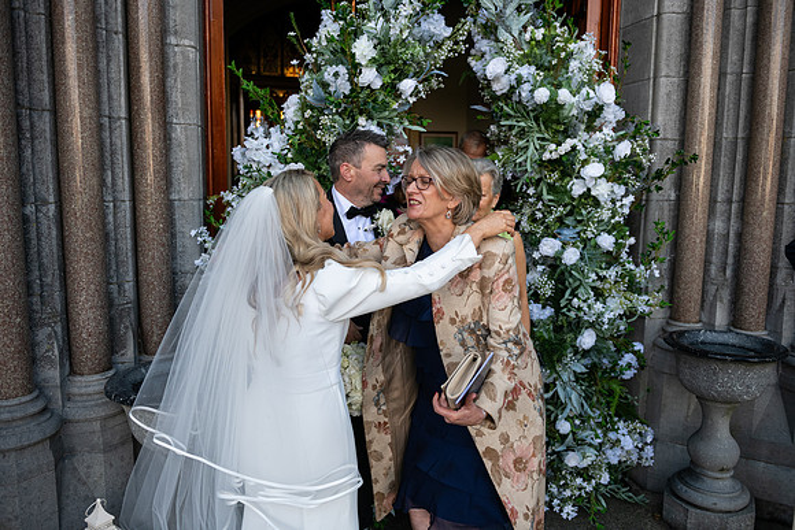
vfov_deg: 48.0
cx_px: 398
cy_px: 265
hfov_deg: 67.4
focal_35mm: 27
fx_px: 596
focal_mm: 27
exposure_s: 1/1600
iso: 500
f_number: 3.5
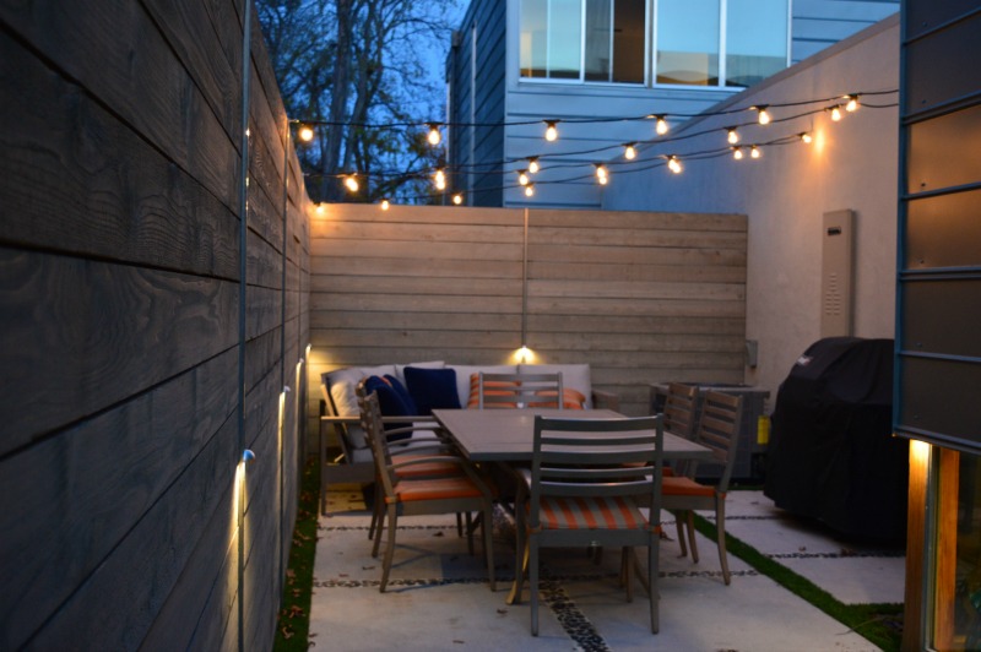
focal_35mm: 44
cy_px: 326
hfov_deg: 45.0
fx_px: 1184
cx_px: 490
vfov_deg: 30.8
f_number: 4.5
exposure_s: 1/15
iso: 800
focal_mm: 29
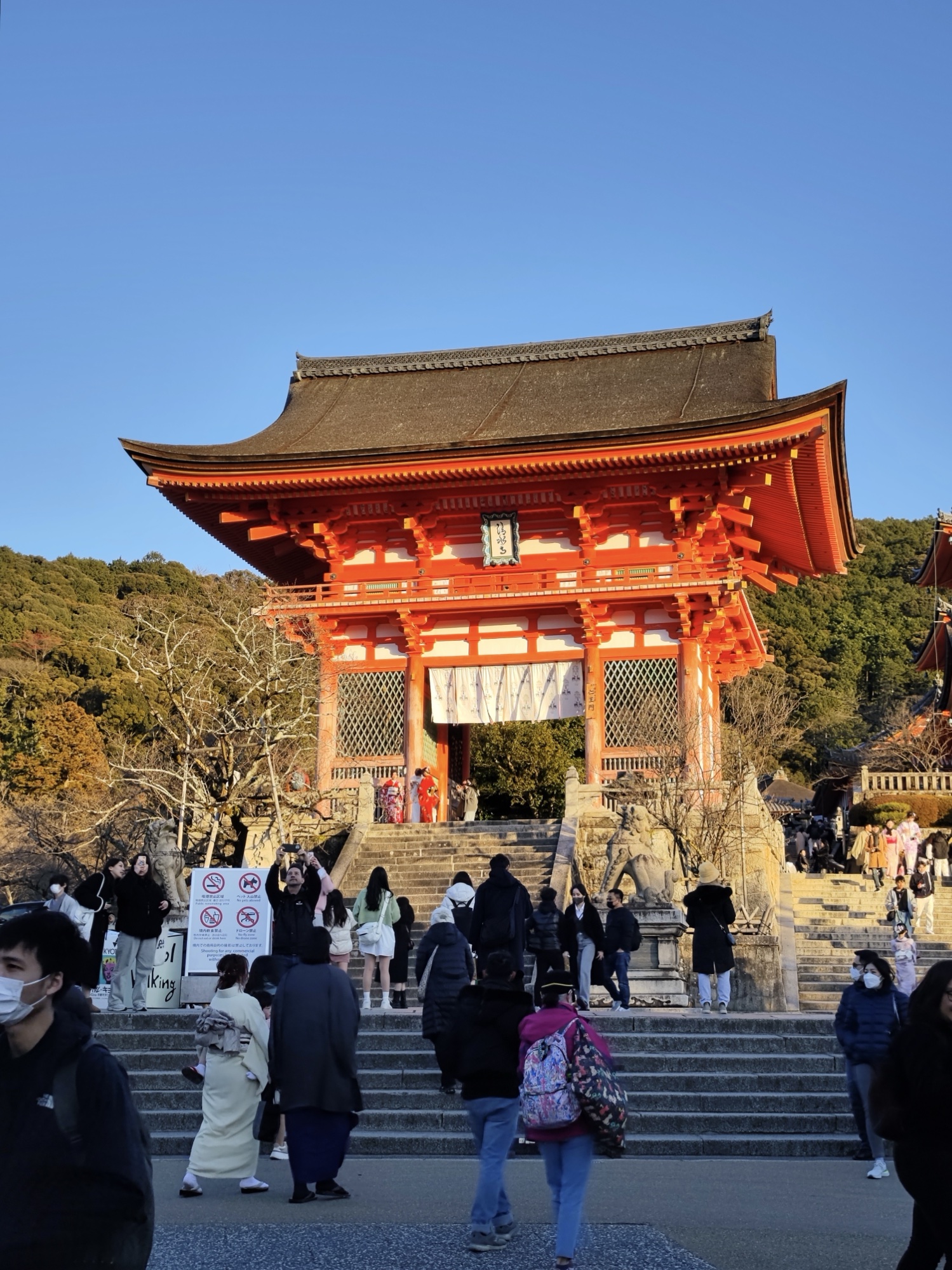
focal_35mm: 23
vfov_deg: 73.9
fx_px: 844
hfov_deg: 58.9
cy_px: 635
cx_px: 476
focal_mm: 8.7
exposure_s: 1/731
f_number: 1.9
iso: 50
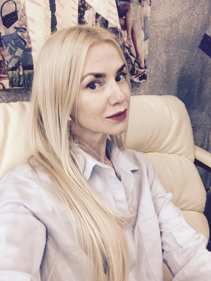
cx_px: 106
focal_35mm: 32
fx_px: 260
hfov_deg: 44.2
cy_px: 140
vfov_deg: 56.8
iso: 100
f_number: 2.2
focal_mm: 2.87
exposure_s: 1/33
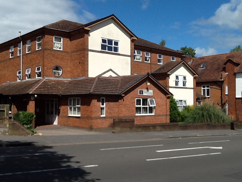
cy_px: 91
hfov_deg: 42.9
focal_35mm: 44
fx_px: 308
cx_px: 121
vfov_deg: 32.9
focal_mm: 2.03
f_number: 2.4
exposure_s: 1/1783
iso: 40
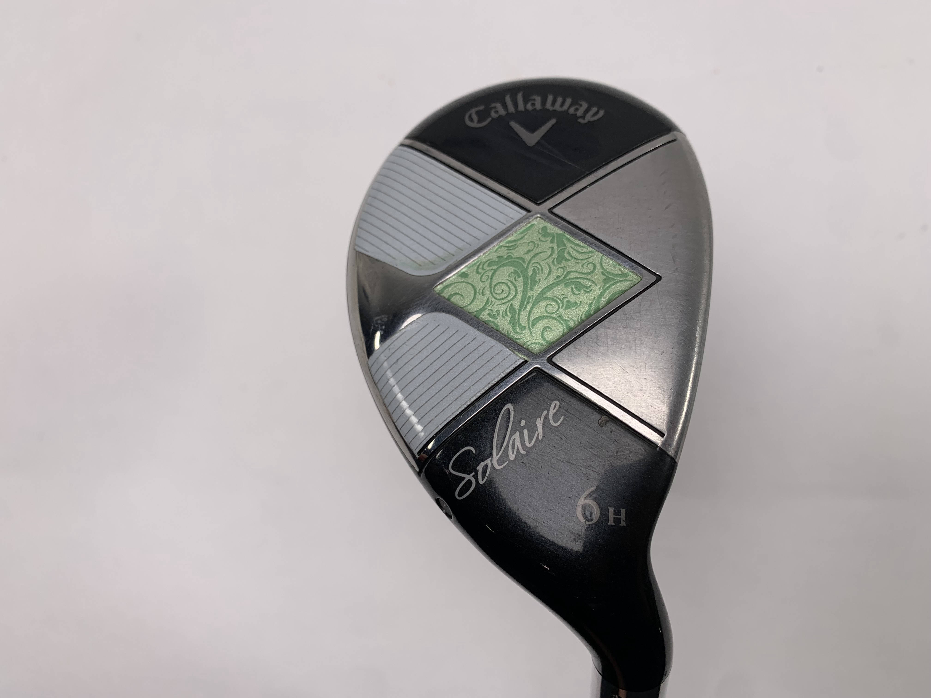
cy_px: 349
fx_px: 699
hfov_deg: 67.3
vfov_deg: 53.1
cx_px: 466
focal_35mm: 26
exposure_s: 1/247
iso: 25
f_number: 1.8
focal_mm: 4.25
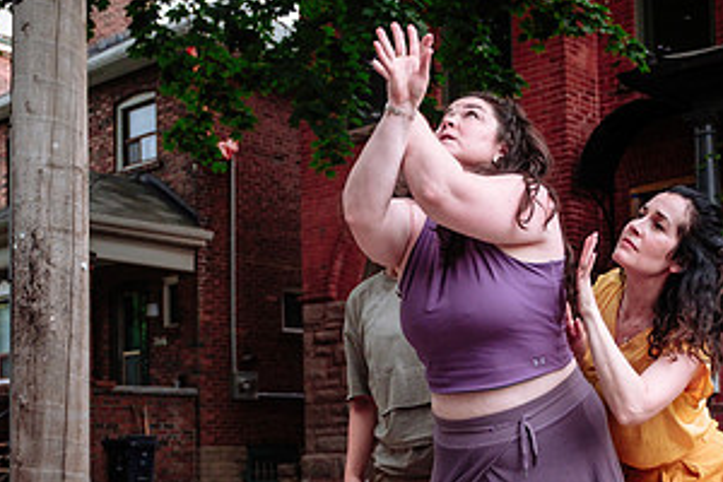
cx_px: 436
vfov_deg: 22.9
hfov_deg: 34.4
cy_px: 408
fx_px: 1165
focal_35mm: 58
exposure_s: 1/200
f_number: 2.8
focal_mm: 20
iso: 1600
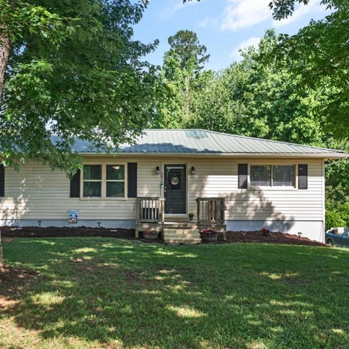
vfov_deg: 43.9
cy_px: 178
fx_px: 433
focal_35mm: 38
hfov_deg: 43.7
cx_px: 143
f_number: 7.1
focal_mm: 29
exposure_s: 1/100
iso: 320
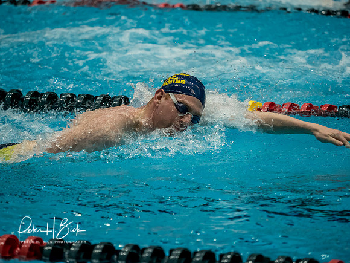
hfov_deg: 7.9
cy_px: 132
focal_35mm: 250
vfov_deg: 5.9
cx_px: 175
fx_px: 2528
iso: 1600
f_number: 2.8
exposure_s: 1/1000
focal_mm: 125
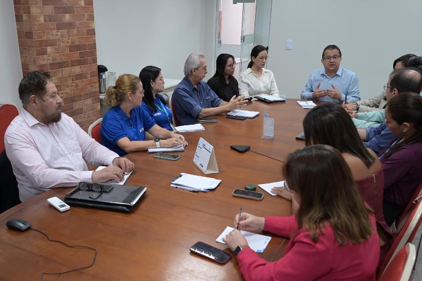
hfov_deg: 53.3
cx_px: 173
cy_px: 180
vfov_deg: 36.9
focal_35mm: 36
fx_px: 418
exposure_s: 1/200
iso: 1600
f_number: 4
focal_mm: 26.5
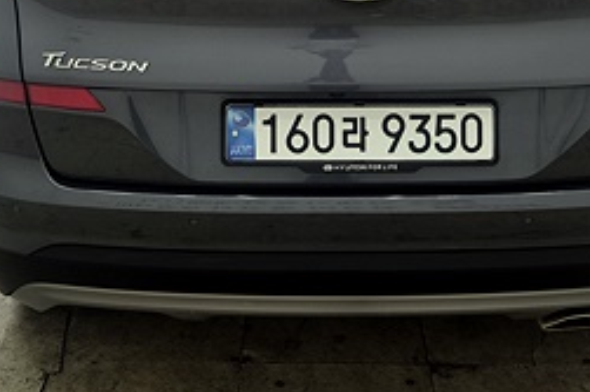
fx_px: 999
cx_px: 303
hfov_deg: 32.9
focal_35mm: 61
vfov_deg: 21.5
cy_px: 2
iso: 25
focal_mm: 5.4
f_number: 1.8
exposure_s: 1/167
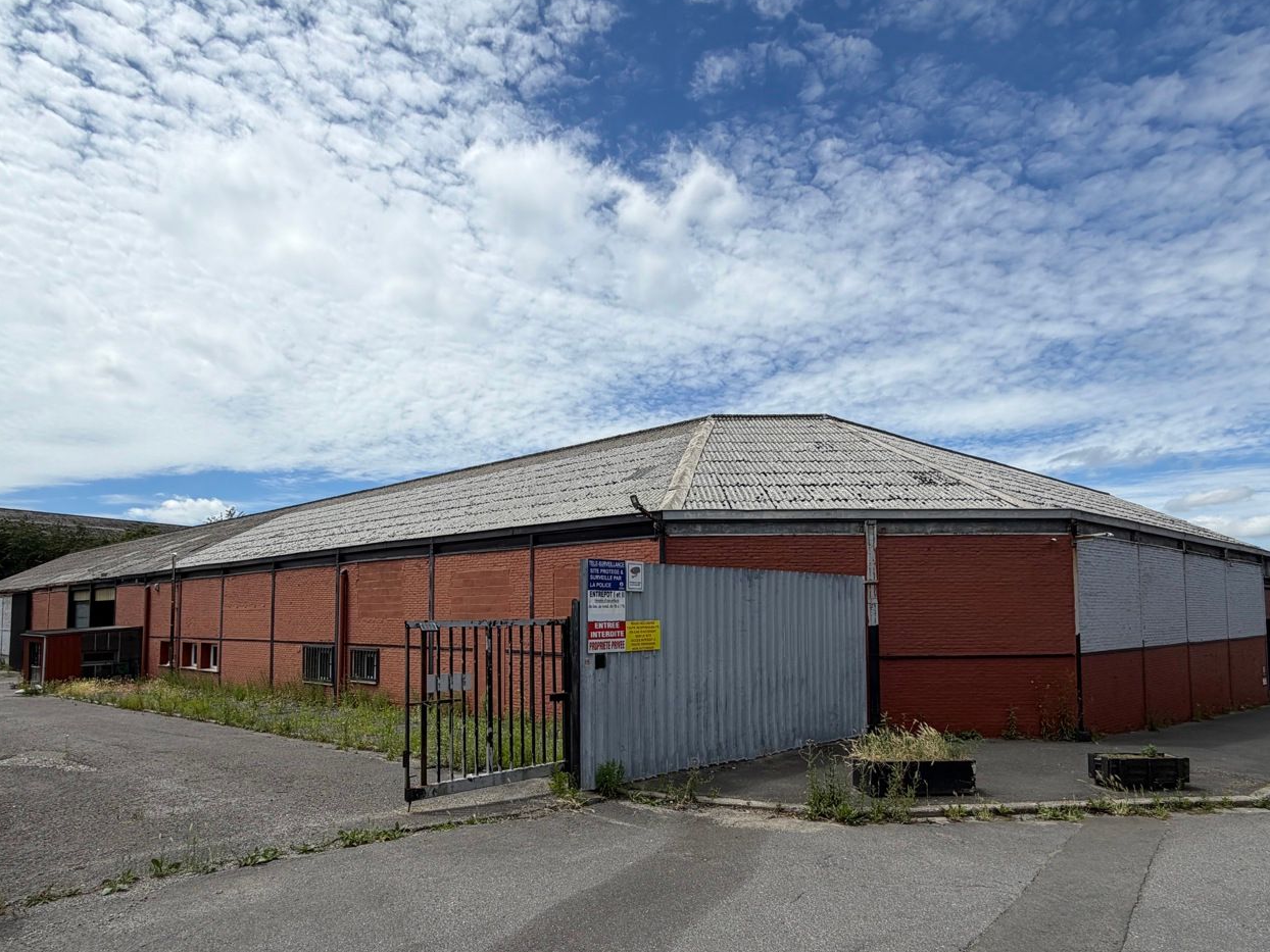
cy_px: 584
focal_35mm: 18
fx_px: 660
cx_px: 634
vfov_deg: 70.6
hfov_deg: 87.8
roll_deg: -0.2
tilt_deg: +1.4
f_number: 2.2
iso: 20
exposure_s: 1/1534
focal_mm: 2.22
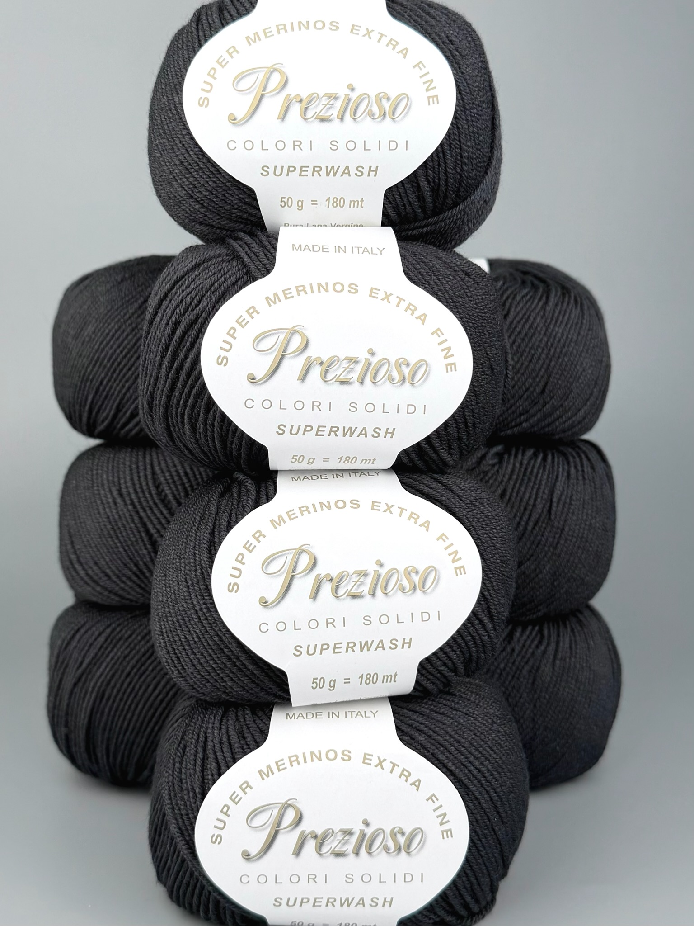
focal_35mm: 24
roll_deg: +0.3
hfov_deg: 56.8
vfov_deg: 71.6
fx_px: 642
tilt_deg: -7.5
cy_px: 463
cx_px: 347
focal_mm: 6.76
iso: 80
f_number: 1.78
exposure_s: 1/1139
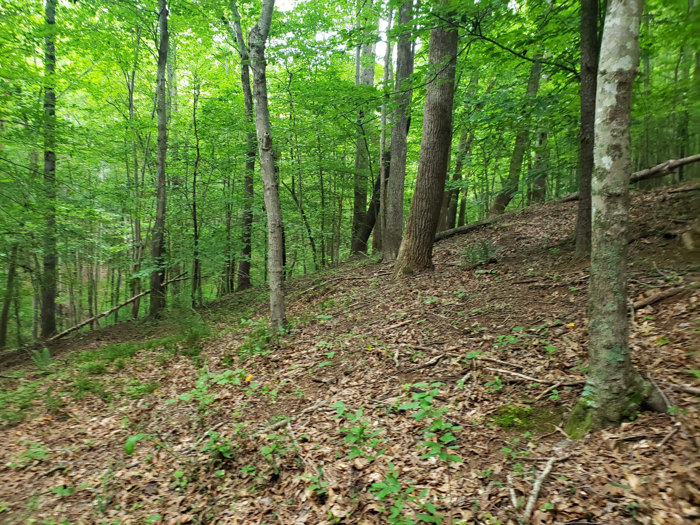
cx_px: 350
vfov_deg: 53.1
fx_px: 526
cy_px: 262
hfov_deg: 67.3
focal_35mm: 26
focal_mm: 4.3
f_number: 2.4
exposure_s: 1/60
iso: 320
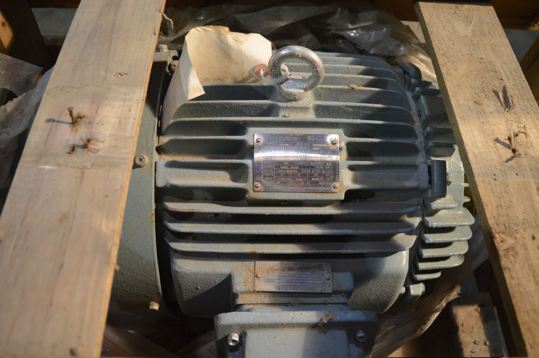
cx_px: 270
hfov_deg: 62.0
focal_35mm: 30
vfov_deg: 43.5
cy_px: 179
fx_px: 449
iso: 400
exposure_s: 1/40
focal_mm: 20
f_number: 3.8
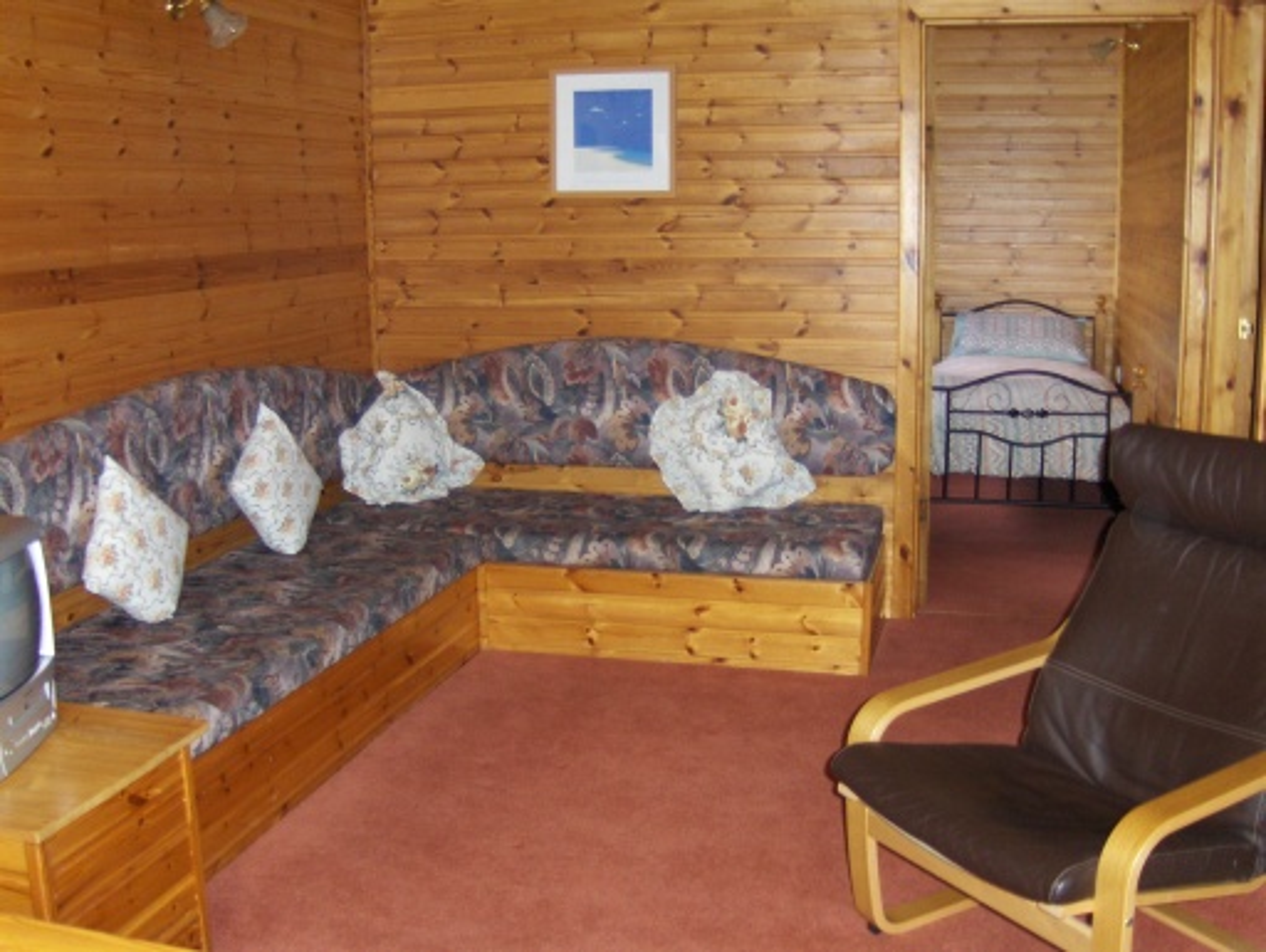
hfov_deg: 52.6
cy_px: 476
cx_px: 633
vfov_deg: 40.8
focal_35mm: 35
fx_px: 1281
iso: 100
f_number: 2.8
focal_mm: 7.5
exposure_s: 1/60
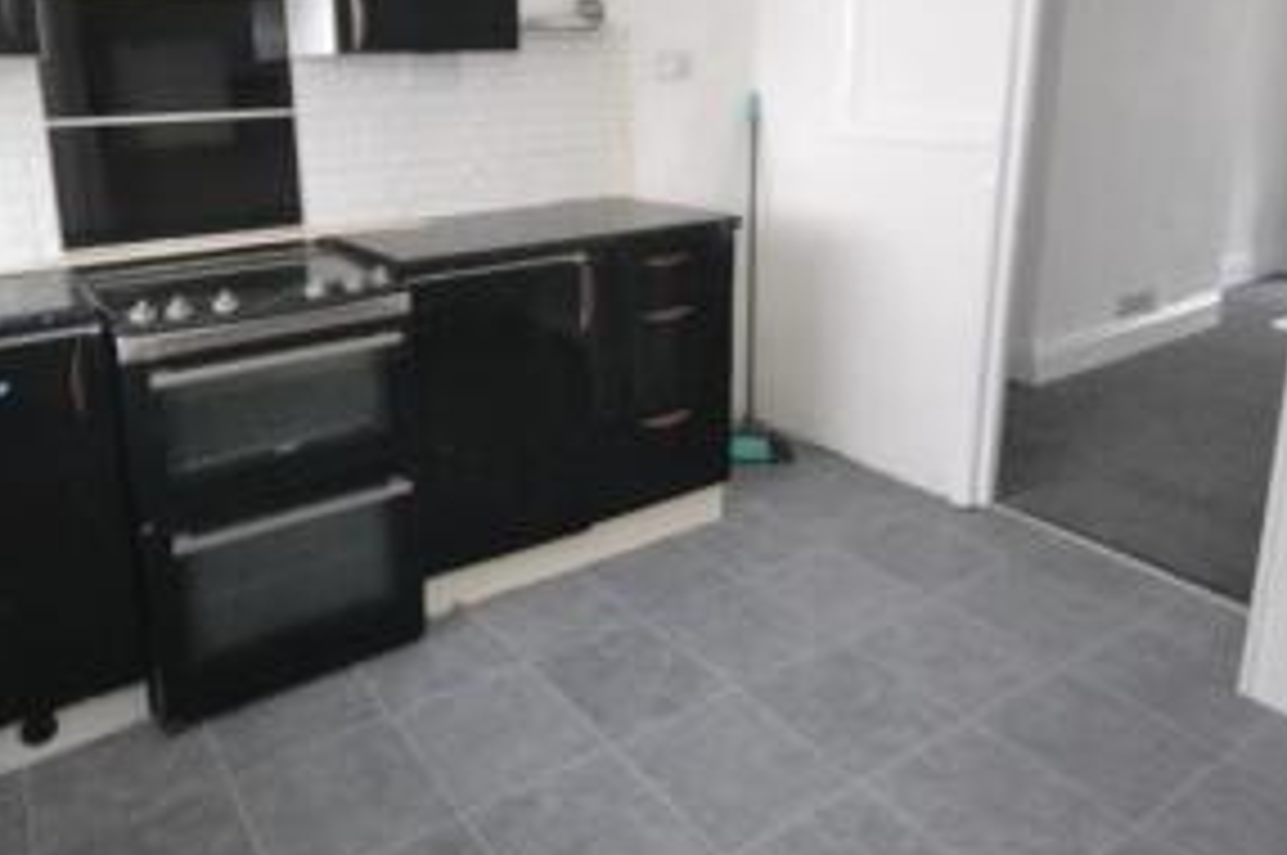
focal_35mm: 25
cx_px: 554
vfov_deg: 49.9
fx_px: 893
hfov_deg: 71.2
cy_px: 259
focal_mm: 10
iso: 3200
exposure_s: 1/4
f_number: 4
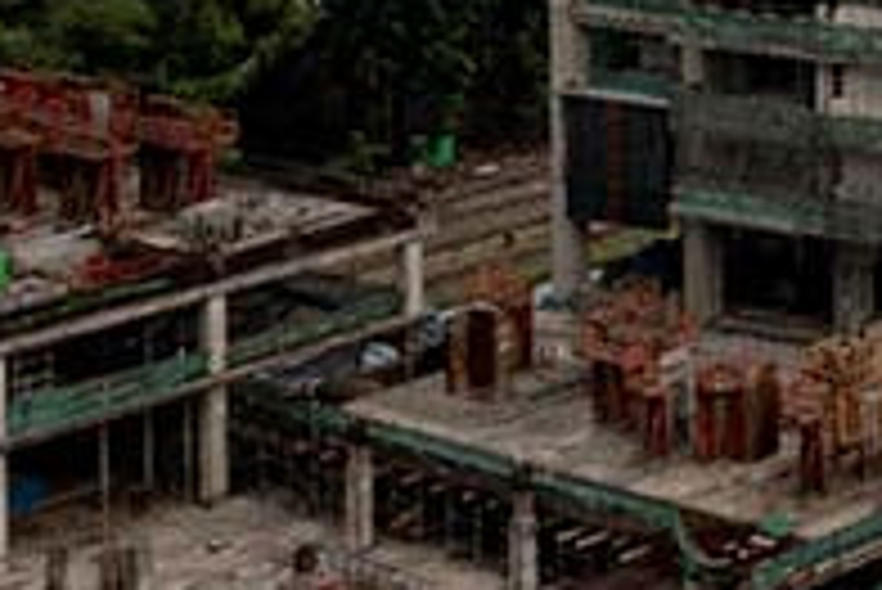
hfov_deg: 13.0
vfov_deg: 9.4
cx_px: 1760
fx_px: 3359
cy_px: -554
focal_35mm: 137
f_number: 10
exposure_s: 1/320
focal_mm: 10.26
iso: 100
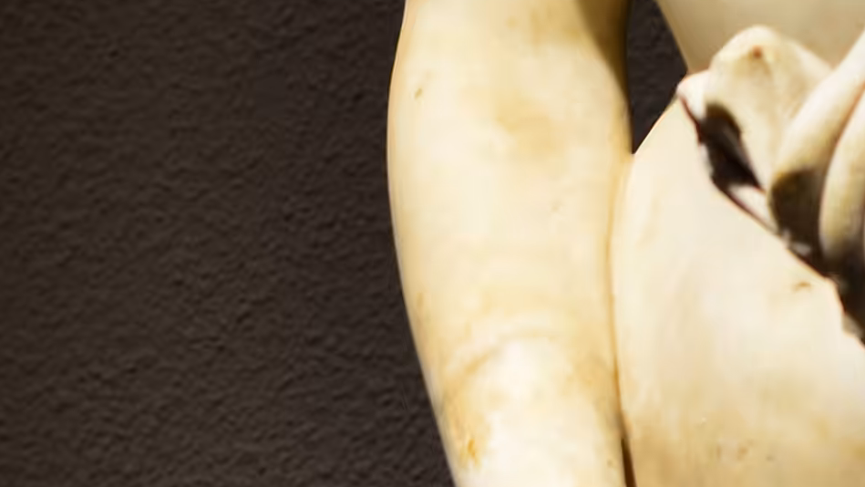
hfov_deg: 5.3
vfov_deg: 3.0
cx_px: 577
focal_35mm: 407
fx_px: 9336
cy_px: 497
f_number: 2.5
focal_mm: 50
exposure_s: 1/40
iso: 320
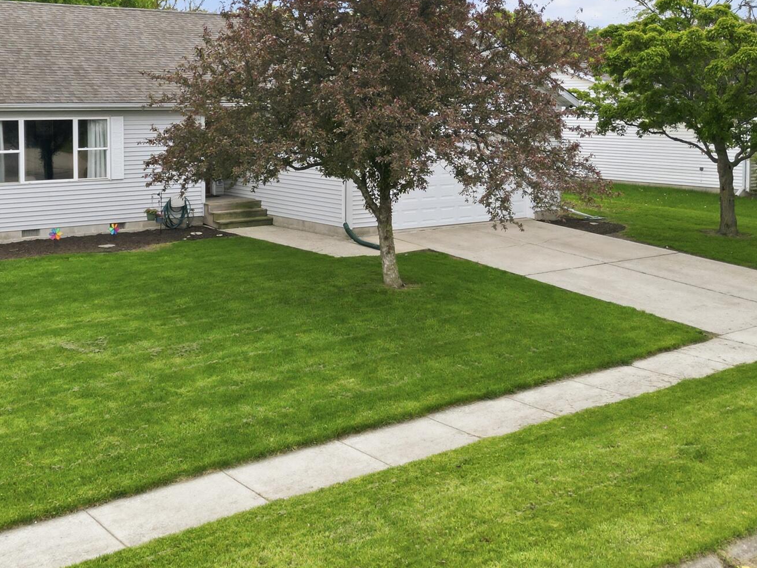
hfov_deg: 40.9
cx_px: 269
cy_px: 155
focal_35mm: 46
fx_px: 1006
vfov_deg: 31.1
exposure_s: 1/2000
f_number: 1.7
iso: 100
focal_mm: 6.7
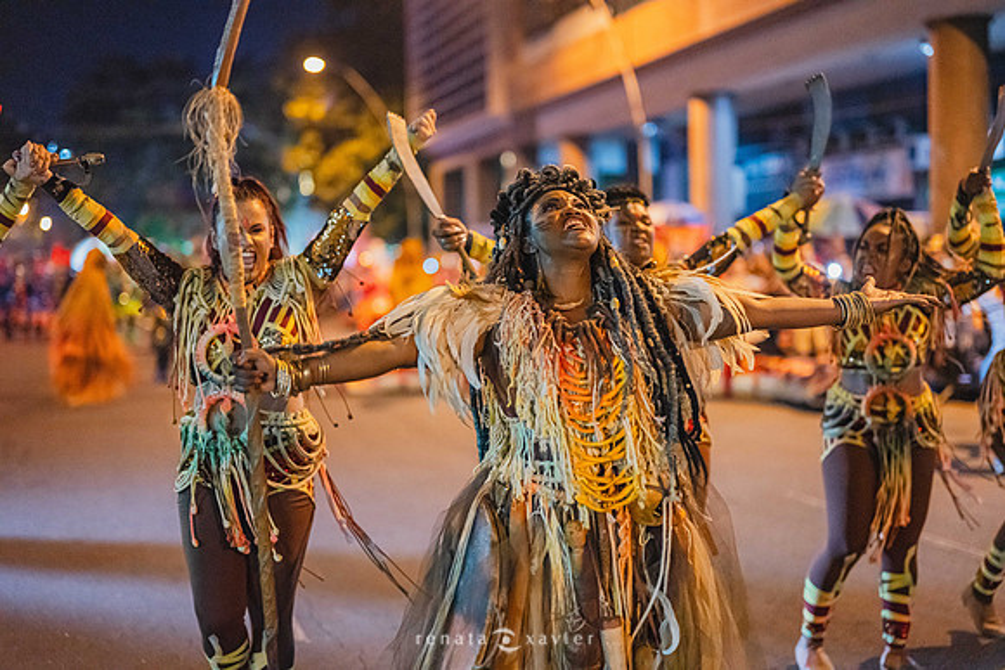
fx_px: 1396
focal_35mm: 50
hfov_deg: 39.6
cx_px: 502
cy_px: 335
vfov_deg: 27.0
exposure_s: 1/320
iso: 6400
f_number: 1.2
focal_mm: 50
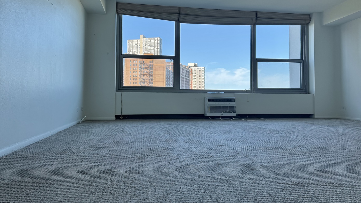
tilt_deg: +1.7
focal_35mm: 27
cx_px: 183
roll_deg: -0.2
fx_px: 258
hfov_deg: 69.9
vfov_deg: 42.7
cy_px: 85
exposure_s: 1/360
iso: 80
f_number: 1.78
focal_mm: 6.76
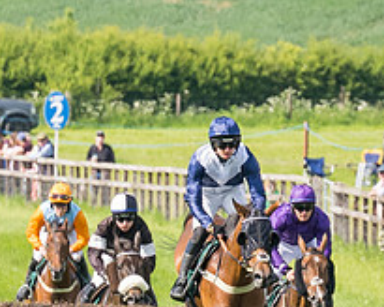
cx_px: 611
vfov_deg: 1.3
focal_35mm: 1231
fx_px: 13990
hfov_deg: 1.6
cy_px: 230
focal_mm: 160
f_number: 5
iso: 400
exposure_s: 1/2000
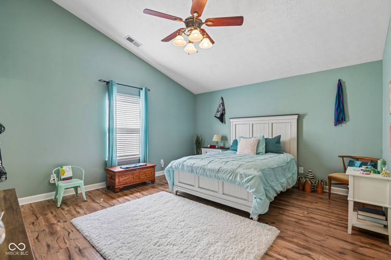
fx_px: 174
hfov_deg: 96.7
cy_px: 130
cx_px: 196
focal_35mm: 16
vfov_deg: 73.7
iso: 180
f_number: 8
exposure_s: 1/15
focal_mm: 16
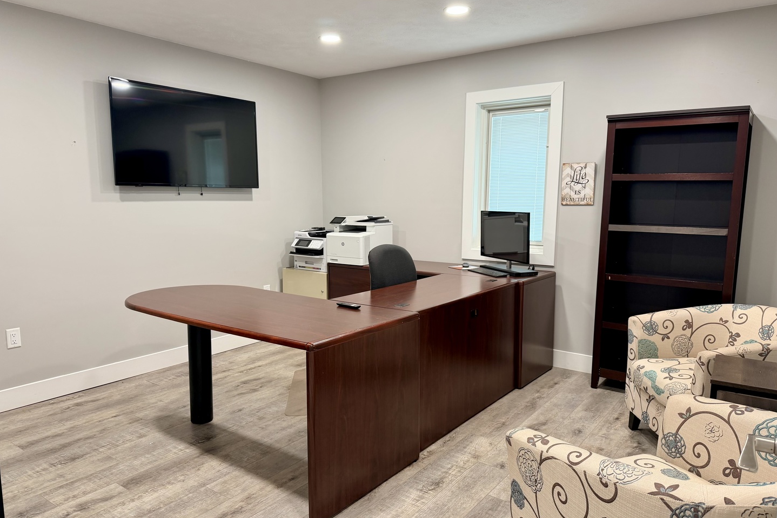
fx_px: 540
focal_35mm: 25
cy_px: 271
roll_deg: +0.0
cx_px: 388
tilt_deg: -8.2
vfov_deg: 51.3
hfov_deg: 71.5
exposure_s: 1/60
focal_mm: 6.76
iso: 160
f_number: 1.78
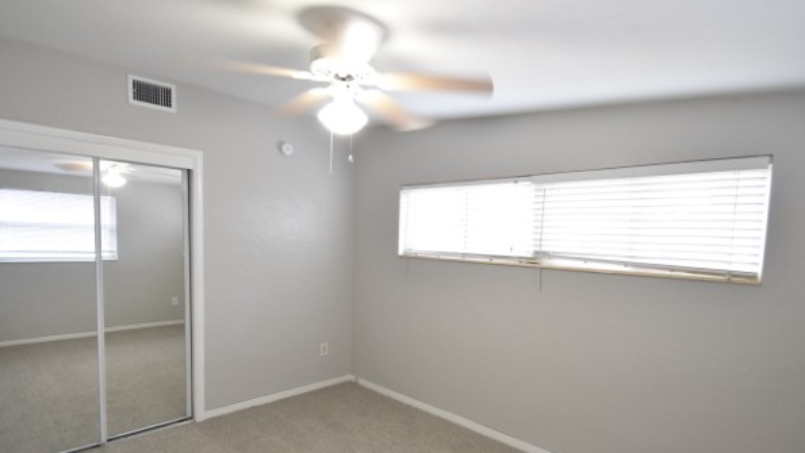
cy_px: 272
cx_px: 426
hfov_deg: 89.5
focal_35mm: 19
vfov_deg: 57.9
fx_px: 406
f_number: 3.5
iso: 800
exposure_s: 1/45
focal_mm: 10
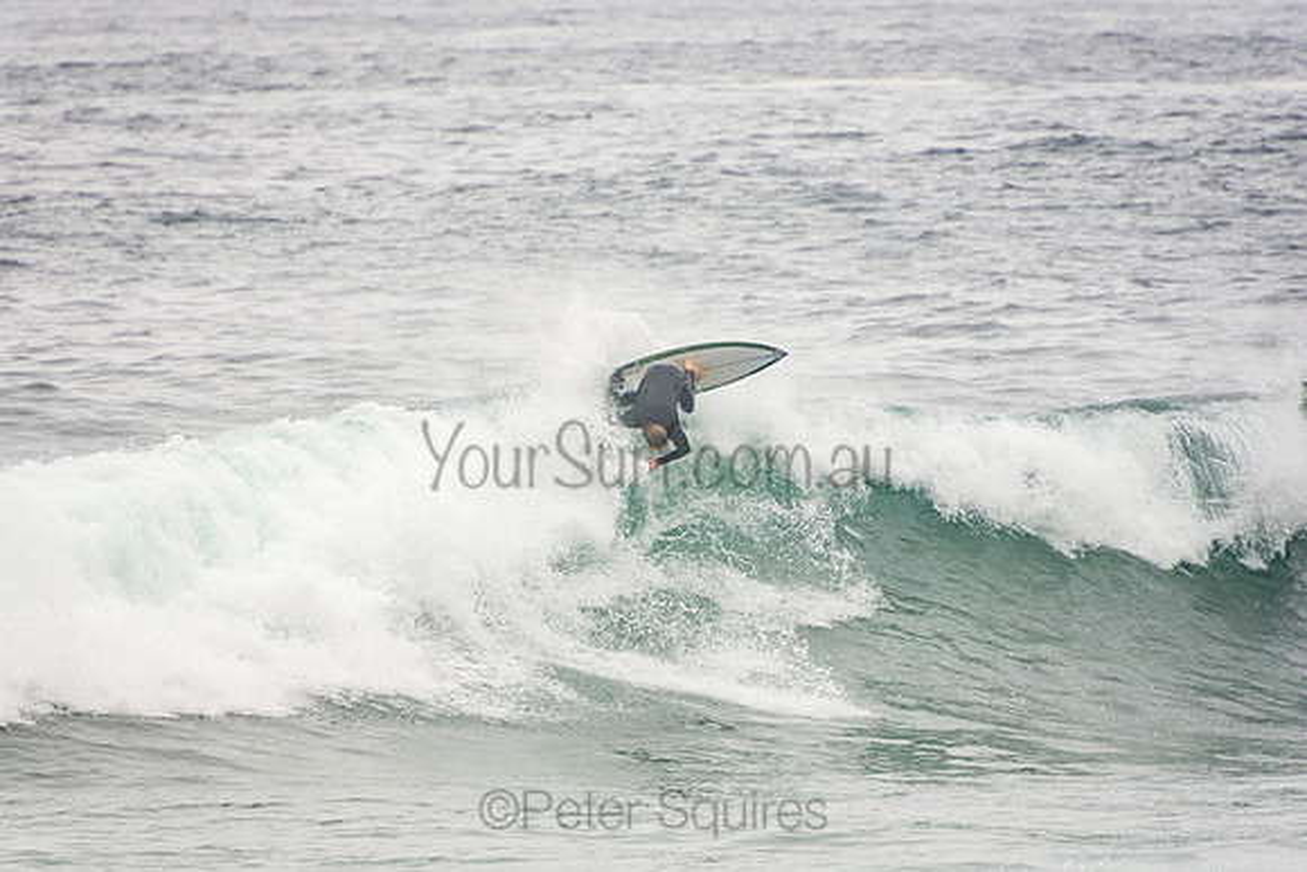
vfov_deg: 2.3
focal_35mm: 600
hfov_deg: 3.4
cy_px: 436
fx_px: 21787
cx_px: 654
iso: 220
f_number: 5.6
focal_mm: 400
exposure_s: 1/1250
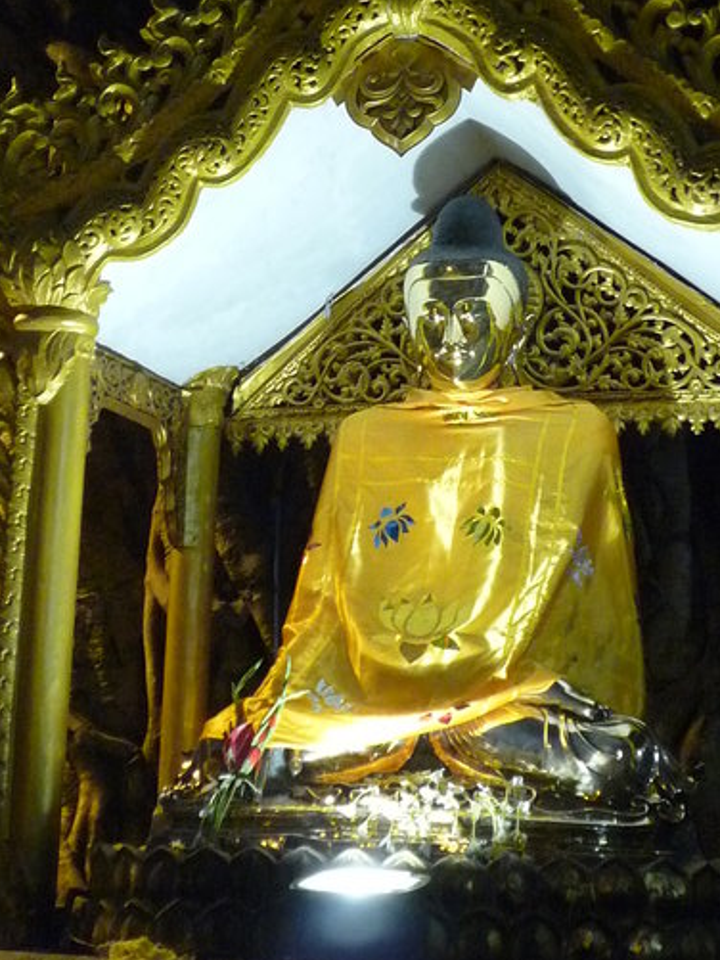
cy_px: 268
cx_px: 421
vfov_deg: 25.7
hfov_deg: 19.6
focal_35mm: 75
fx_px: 2079
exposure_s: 1/25
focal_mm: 5.8
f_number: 3.6
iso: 400
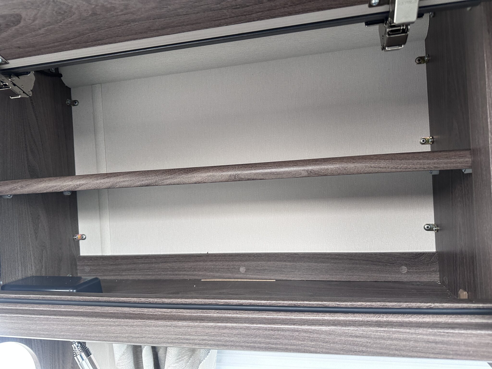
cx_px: 246
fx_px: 341
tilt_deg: -2.4
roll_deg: +3.9
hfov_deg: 71.6
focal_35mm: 24
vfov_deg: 56.8
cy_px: 184
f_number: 1.78
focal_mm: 6.86
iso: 250
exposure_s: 1/68
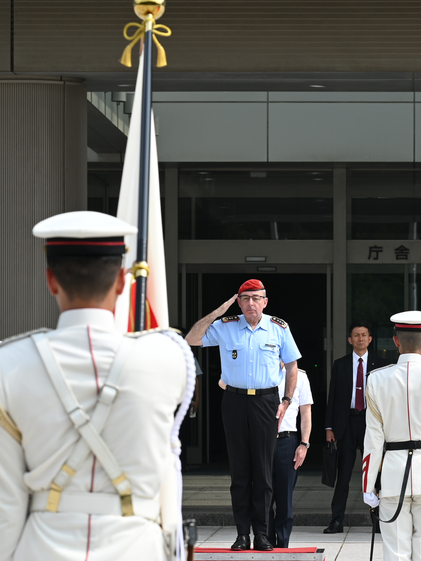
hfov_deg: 5.9
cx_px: 409
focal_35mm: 251
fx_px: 4071
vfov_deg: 7.9
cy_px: 424
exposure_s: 1/250
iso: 100
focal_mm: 115
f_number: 8
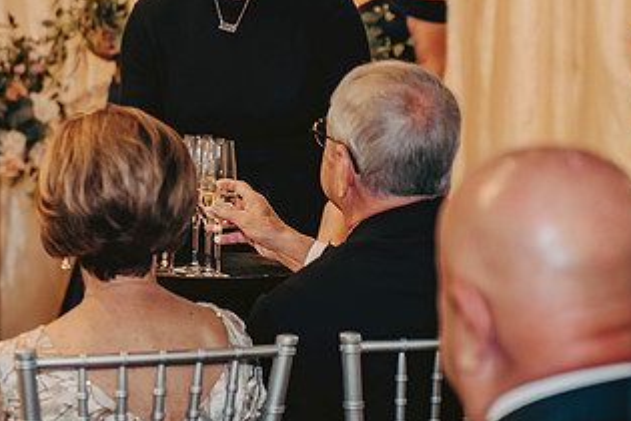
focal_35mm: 138
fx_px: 2419
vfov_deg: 9.9
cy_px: 185
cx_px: 214
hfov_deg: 14.8
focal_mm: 75
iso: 1250
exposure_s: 1/60
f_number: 3.2
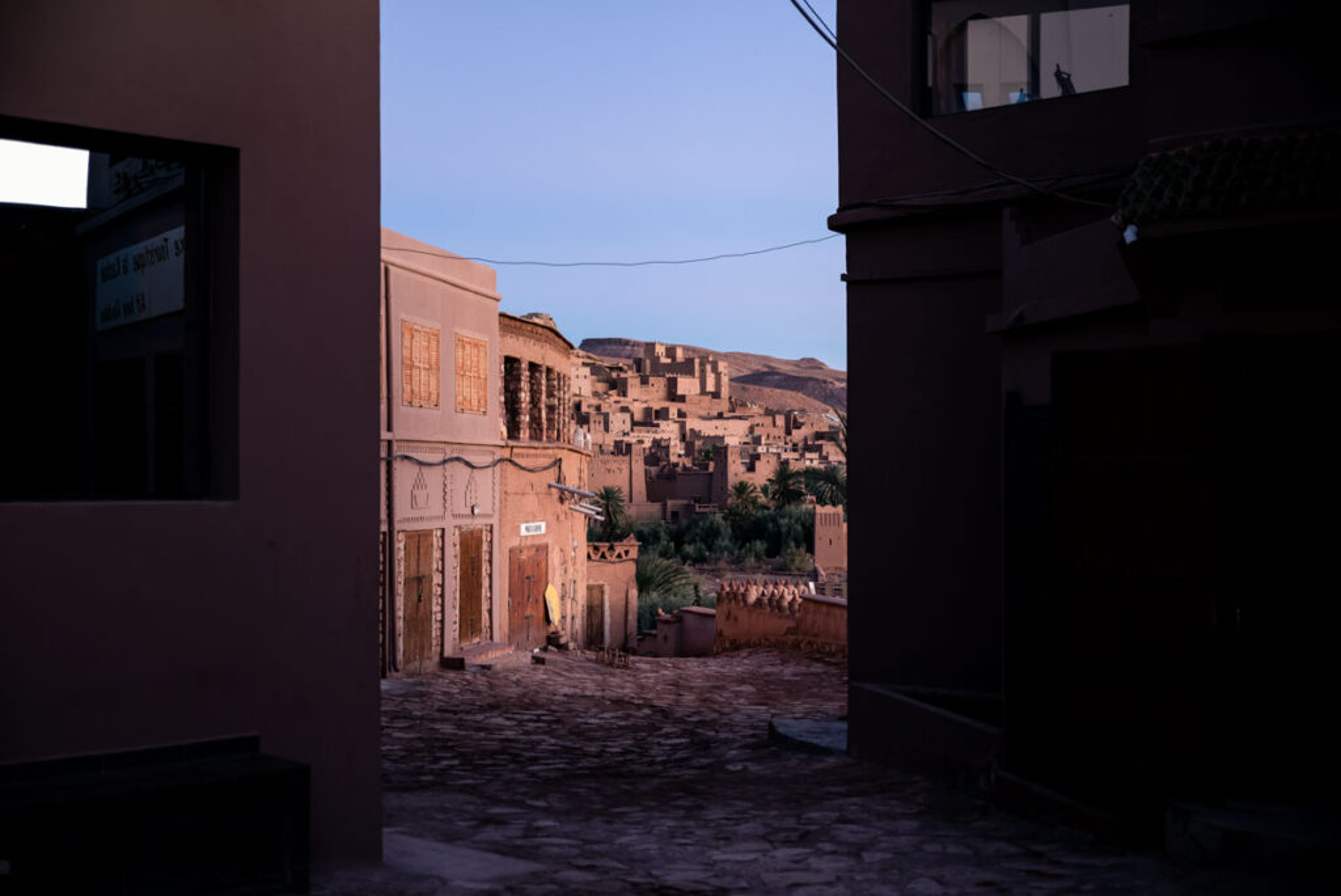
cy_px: 448
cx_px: 670
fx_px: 1789
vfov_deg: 28.1
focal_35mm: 48
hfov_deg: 41.1
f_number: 2.8
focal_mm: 48
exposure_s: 1/25
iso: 800
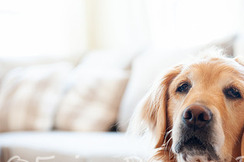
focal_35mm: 107
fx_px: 725
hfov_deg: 18.8
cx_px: 225
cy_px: 116
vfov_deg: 12.8
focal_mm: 58
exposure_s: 1/125
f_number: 2.8
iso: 1000
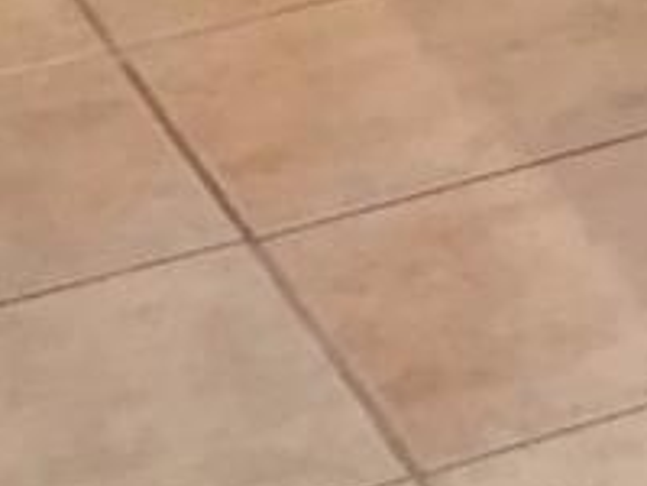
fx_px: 4075
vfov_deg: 6.0
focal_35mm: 218
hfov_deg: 8.2
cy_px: -1302
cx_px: 1698
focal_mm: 4.15
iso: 64
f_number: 2.2
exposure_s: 1/30
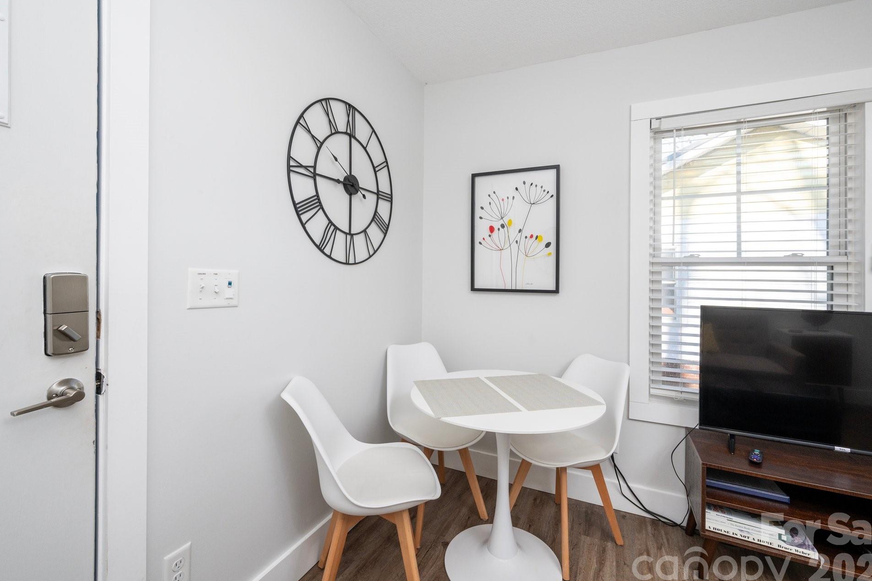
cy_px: 292
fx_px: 363
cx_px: 439
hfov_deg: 100.4
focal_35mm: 15
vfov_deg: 77.3
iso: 800
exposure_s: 1/200
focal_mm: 14
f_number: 8
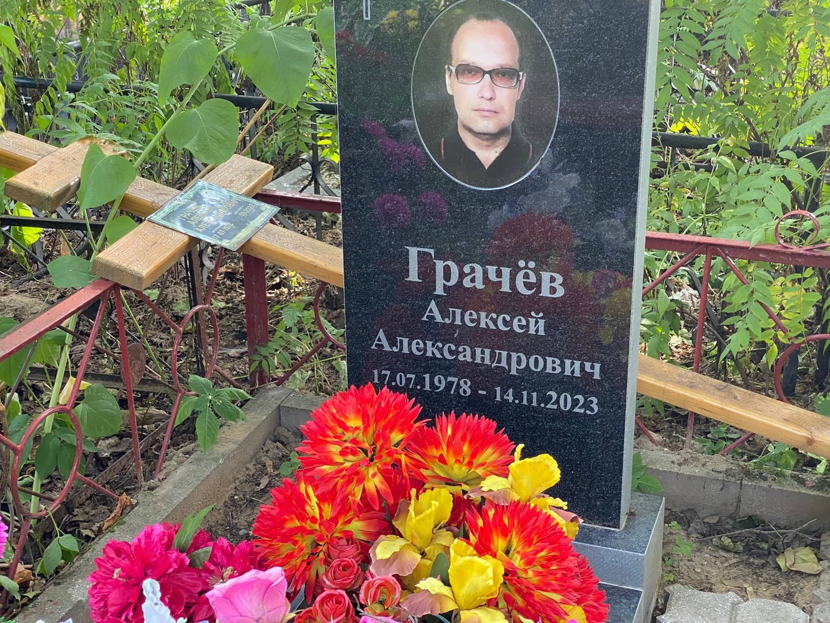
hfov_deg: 36.8
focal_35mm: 52
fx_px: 1247
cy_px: 312
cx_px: 415
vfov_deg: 28.0
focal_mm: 6
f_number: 2
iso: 160
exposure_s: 1/98
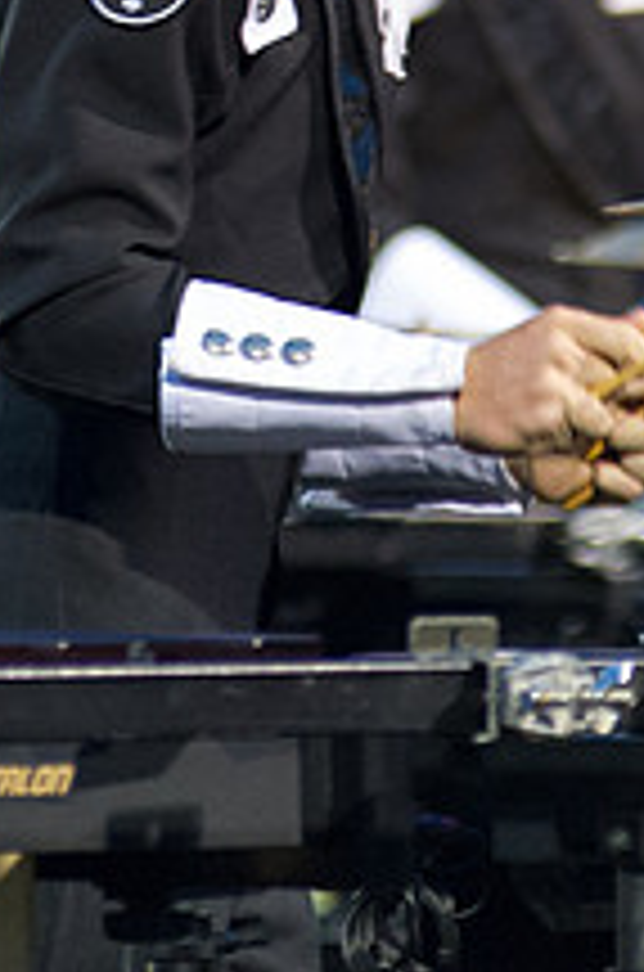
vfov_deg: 2.8
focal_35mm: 740
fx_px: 19951
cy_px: -189
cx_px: 557
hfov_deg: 1.8
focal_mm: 200
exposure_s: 1/160
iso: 4000
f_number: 2.8
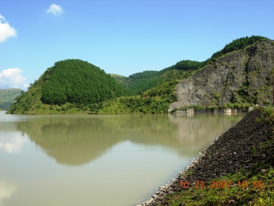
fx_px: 285
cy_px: 103
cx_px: 137
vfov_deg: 39.7
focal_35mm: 36
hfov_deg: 51.4
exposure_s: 1/242
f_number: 6.1
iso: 50
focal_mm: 7.5
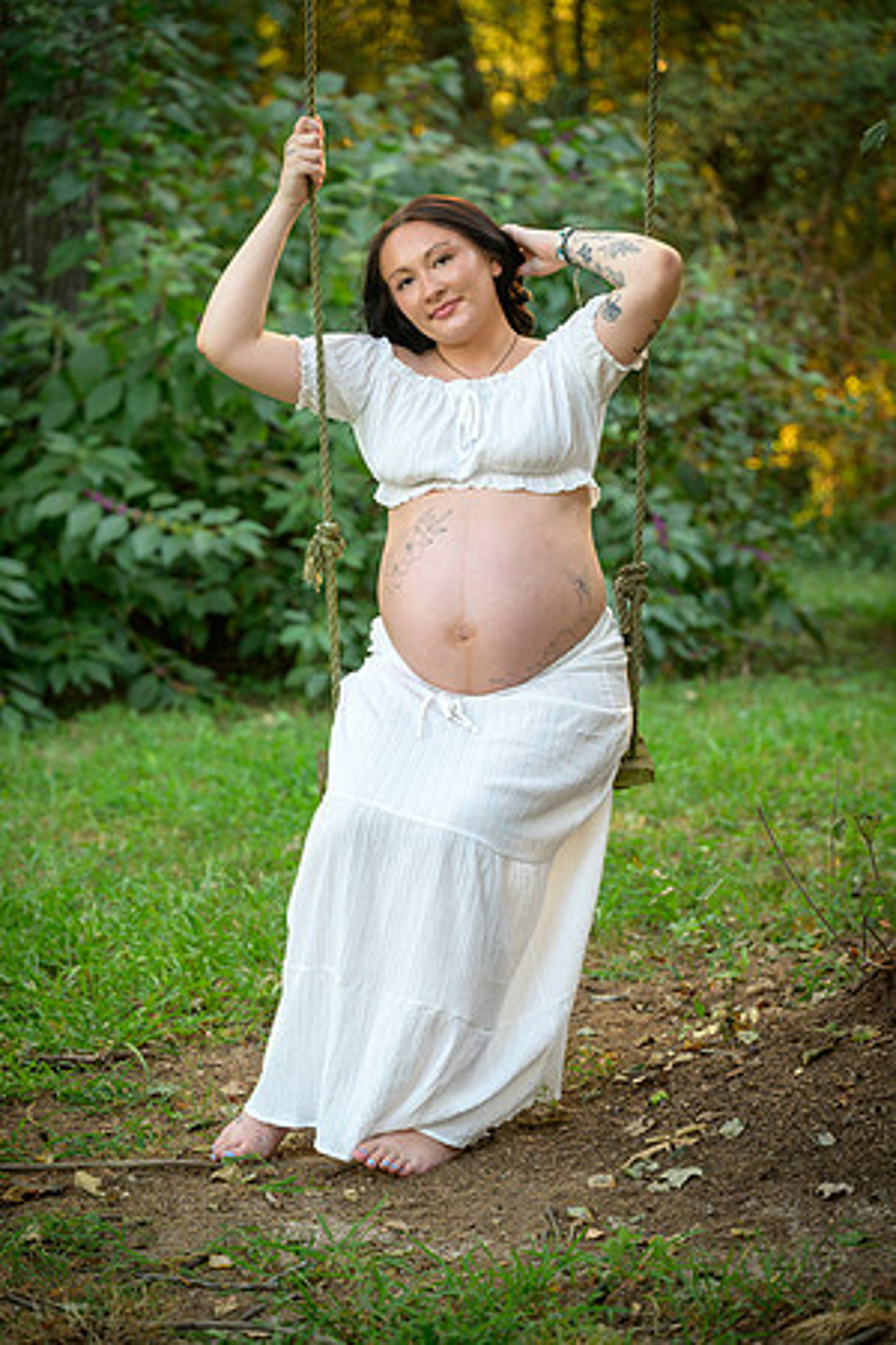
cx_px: 448
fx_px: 3920
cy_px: 672
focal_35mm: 105
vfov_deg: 19.5
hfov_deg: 13.0
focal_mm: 105
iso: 1250
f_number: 4
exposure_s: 1/125
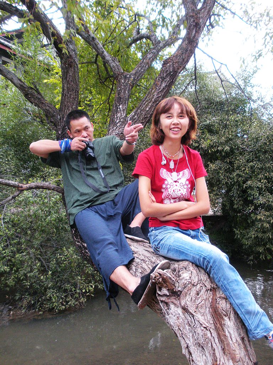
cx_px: 136
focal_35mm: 36
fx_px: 379
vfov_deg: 51.4
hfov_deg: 39.7
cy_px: 182
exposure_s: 1/60.7
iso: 322
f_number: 3.5
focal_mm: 6.3
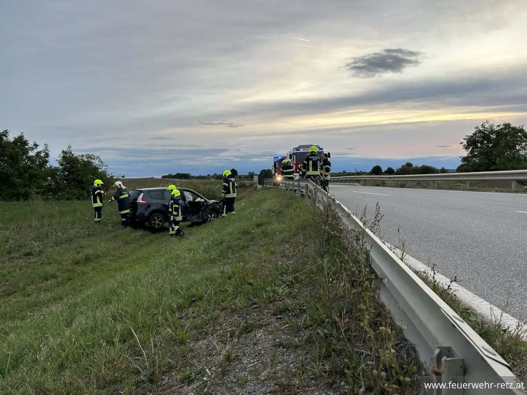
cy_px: 198
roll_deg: +1.1
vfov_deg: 53.1
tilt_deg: -1.0
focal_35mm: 26
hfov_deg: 67.3
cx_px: 264
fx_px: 396
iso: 50
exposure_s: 1/351
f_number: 1.5
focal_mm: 5.7
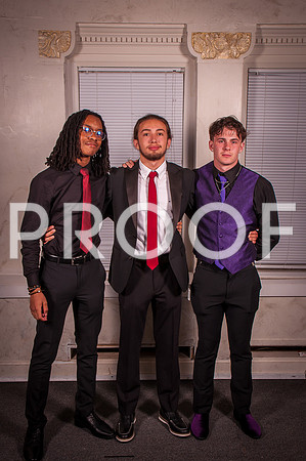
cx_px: 153
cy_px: 230
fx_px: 575
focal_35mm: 45
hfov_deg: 29.8
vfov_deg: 43.6
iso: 200
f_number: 14
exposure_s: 1/125
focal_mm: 30
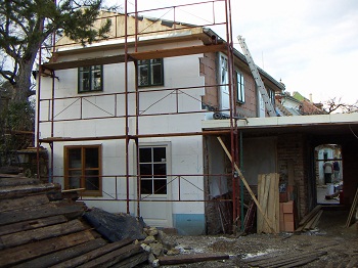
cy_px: 134
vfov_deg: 39.6
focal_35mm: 36
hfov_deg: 51.4
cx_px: 179
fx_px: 372
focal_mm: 4.7
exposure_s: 1/125
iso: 50
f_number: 2.8
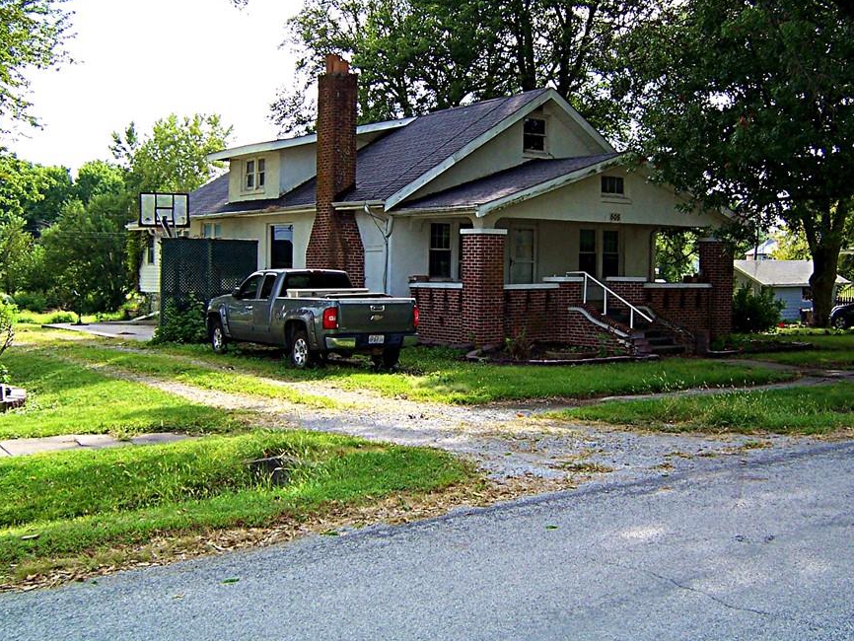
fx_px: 962
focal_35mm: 39
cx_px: 437
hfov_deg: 47.8
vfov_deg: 36.8
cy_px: 279
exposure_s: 1/350
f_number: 3.4
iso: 80
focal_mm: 5.5
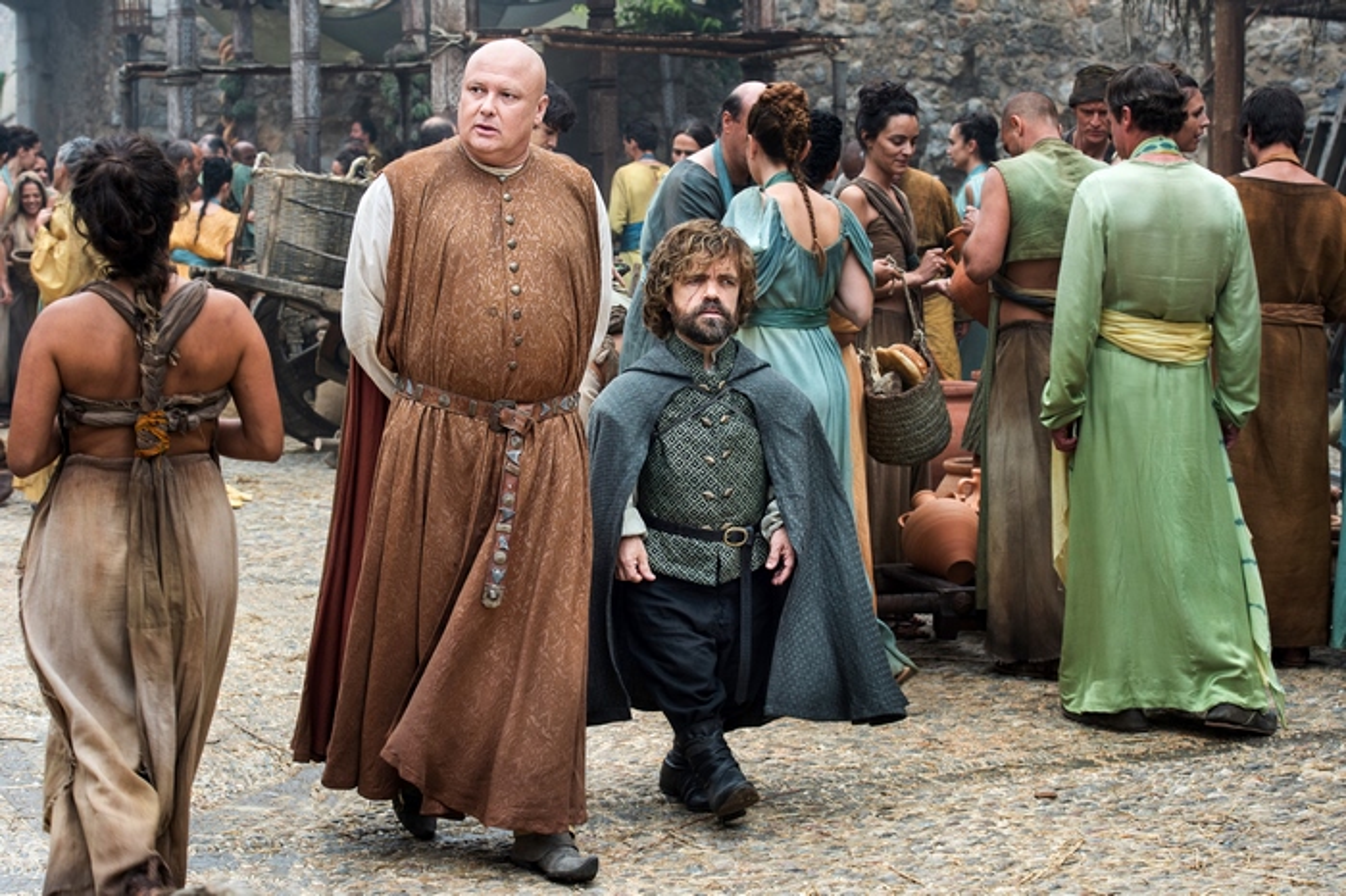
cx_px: 673
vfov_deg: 19.4
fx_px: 2616
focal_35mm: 70
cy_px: 448
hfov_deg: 28.9
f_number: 8
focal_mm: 70
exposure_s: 1/160
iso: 800
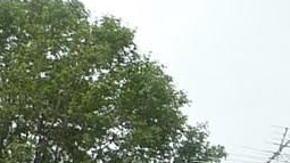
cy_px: 408
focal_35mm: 197
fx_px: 1514
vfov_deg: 5.9
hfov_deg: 10.3
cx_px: 516
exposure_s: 1/400
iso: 100
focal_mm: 4.1
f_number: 4.5
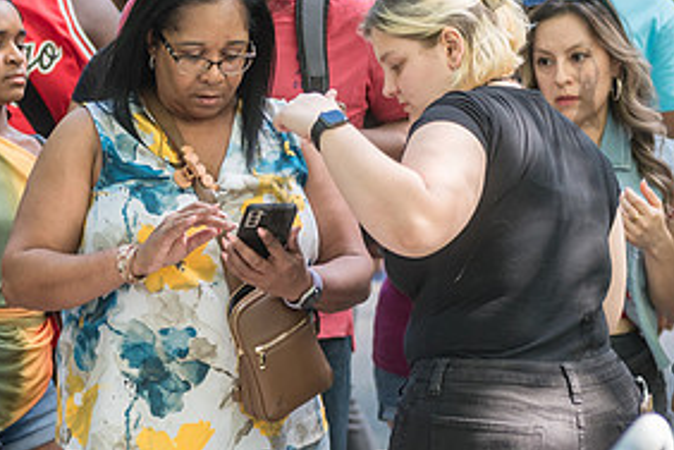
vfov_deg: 7.3
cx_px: 277
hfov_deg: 10.9
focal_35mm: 189
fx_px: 3538
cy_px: 205
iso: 400
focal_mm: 92
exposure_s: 1/250
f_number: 3.5
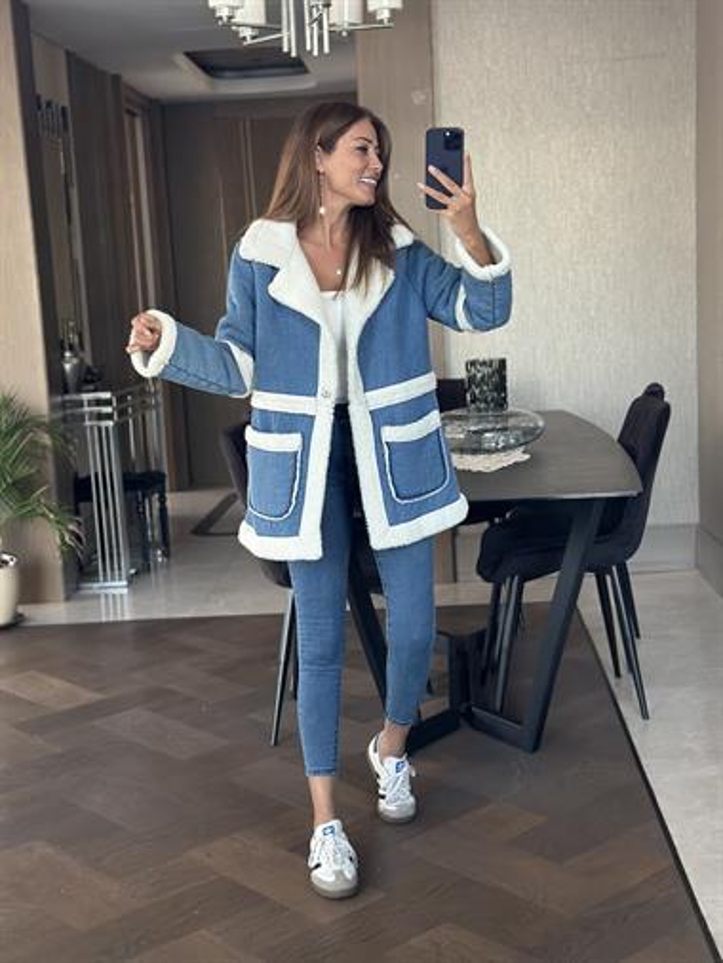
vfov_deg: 39.6
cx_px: 362
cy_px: 482
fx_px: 1336
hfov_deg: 30.3
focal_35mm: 48
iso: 320
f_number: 1.78
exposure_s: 1/60
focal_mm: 6.86
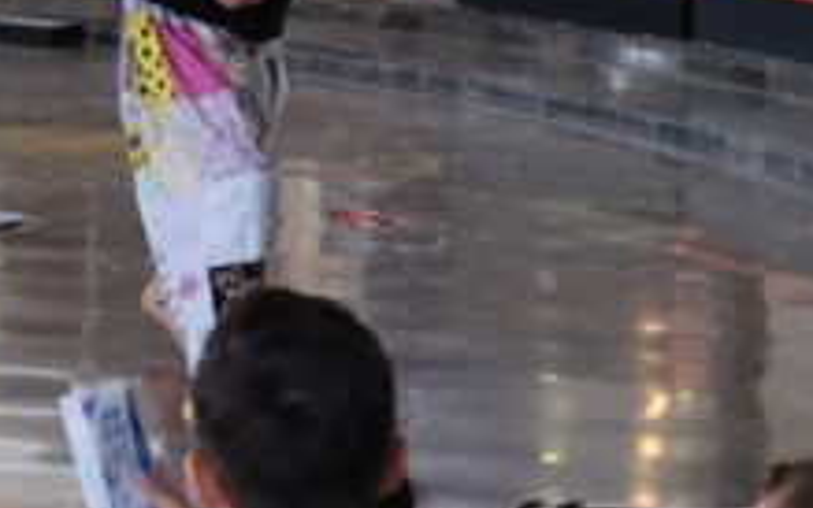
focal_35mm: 182
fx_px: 4034
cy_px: 234
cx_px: 382
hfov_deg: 11.5
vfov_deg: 7.2
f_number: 4.5
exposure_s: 1/100
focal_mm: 27.7
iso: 4000
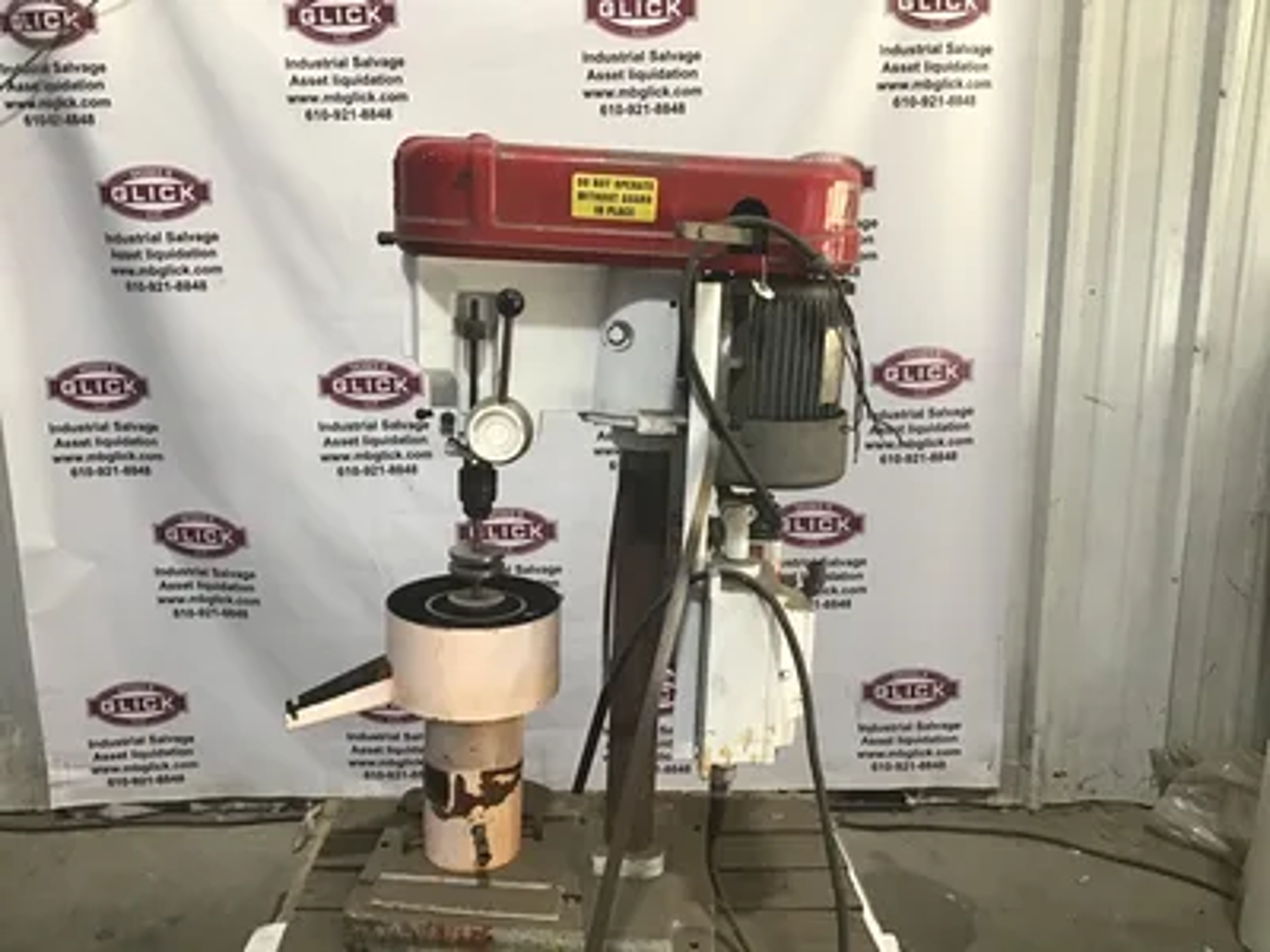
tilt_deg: -14.9
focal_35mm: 31
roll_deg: -0.7
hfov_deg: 58.4
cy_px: 476
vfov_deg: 45.4
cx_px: 635
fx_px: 1137
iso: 125
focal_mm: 3.3
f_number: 2.4
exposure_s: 1/30
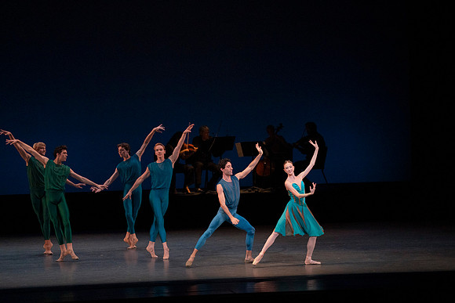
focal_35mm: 185
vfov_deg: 7.4
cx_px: 228
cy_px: 152
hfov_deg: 11.1
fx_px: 2339
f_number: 7.1
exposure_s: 1/400
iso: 8000
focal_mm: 185
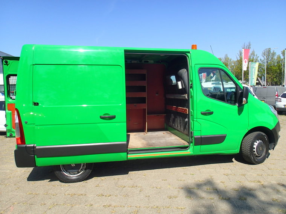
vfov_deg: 54.9
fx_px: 207
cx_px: 143
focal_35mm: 25
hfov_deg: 69.4
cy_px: 107
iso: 100
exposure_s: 1/160
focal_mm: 4.5
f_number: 8
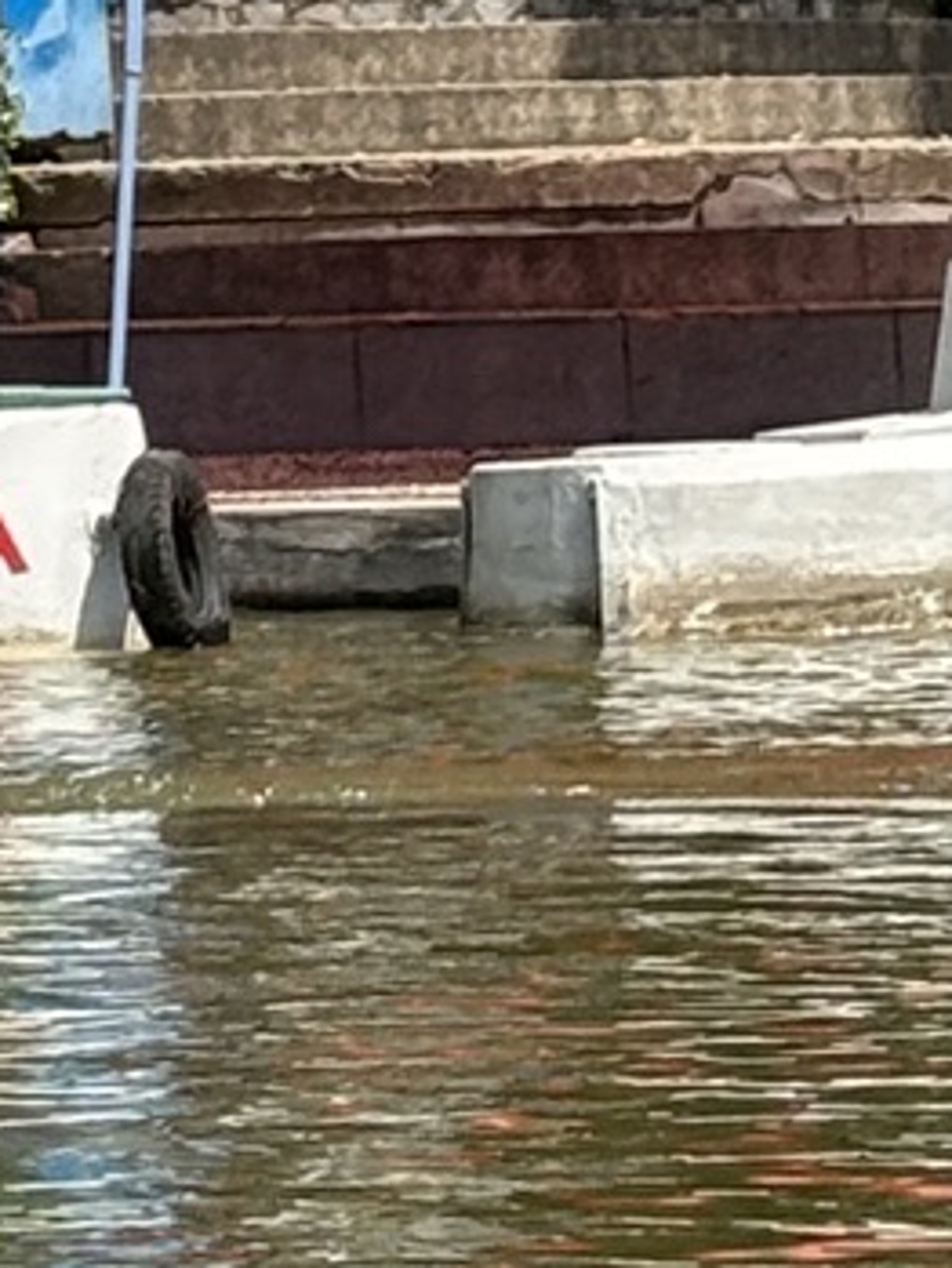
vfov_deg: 6.5
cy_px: -1239
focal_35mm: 298
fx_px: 10921
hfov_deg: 4.9
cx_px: -610
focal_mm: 5.96
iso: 32
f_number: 1.6
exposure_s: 1/1642
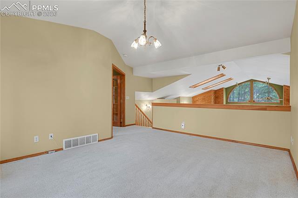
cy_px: 99
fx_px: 141
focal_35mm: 17
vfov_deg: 70.4
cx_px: 149
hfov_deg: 93.3
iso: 250
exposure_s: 10
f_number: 8
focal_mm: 17
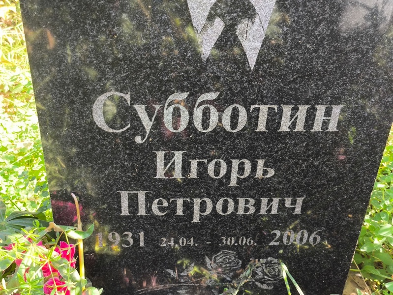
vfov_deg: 29.1
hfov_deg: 38.2
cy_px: 148
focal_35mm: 50
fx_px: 568
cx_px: 196
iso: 50
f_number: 1.7
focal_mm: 4.71
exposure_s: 1/60
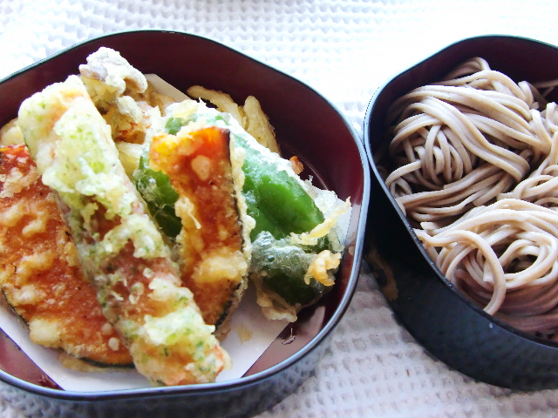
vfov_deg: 36.8
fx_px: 629
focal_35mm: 39
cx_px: 279
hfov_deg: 47.9
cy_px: 209
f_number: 3
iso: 400
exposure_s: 1/60
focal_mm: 6.9
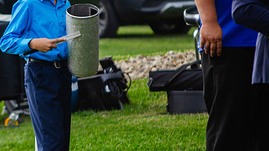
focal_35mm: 516
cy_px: 17
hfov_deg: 4.2
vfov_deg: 2.4
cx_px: 68
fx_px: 3681
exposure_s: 1/400
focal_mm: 200
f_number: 5.6
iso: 400
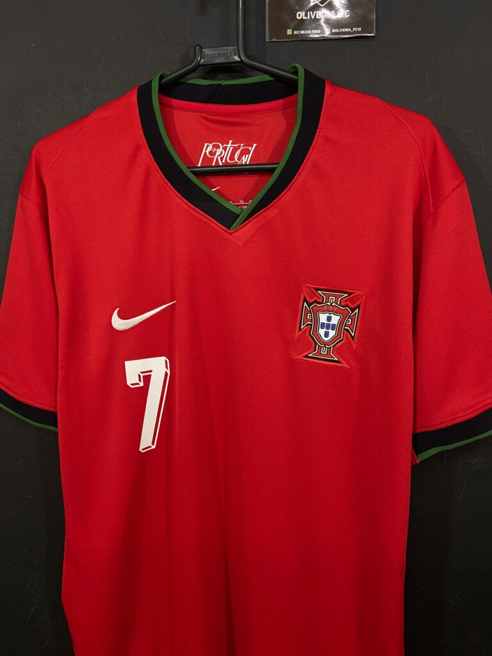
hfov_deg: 53.1
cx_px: 246
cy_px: 328
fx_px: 493
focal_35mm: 26
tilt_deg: -10.8
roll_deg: +1.8
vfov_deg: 67.3
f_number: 1.8
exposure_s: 1/60
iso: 320
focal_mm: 4.25
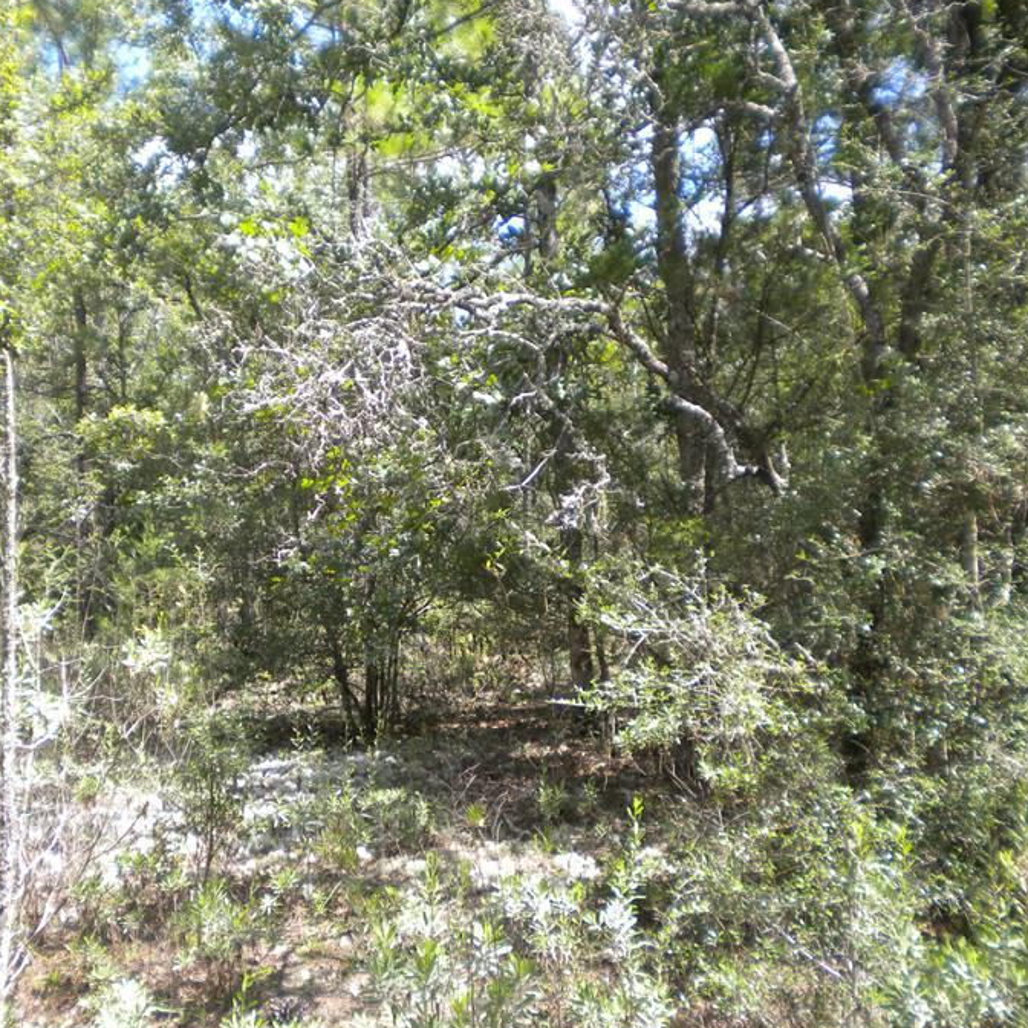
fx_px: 1411
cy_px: 517
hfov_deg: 39.8
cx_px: 389
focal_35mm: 42
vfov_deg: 40.0
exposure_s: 1/440
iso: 156
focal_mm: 6.3
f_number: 3.1
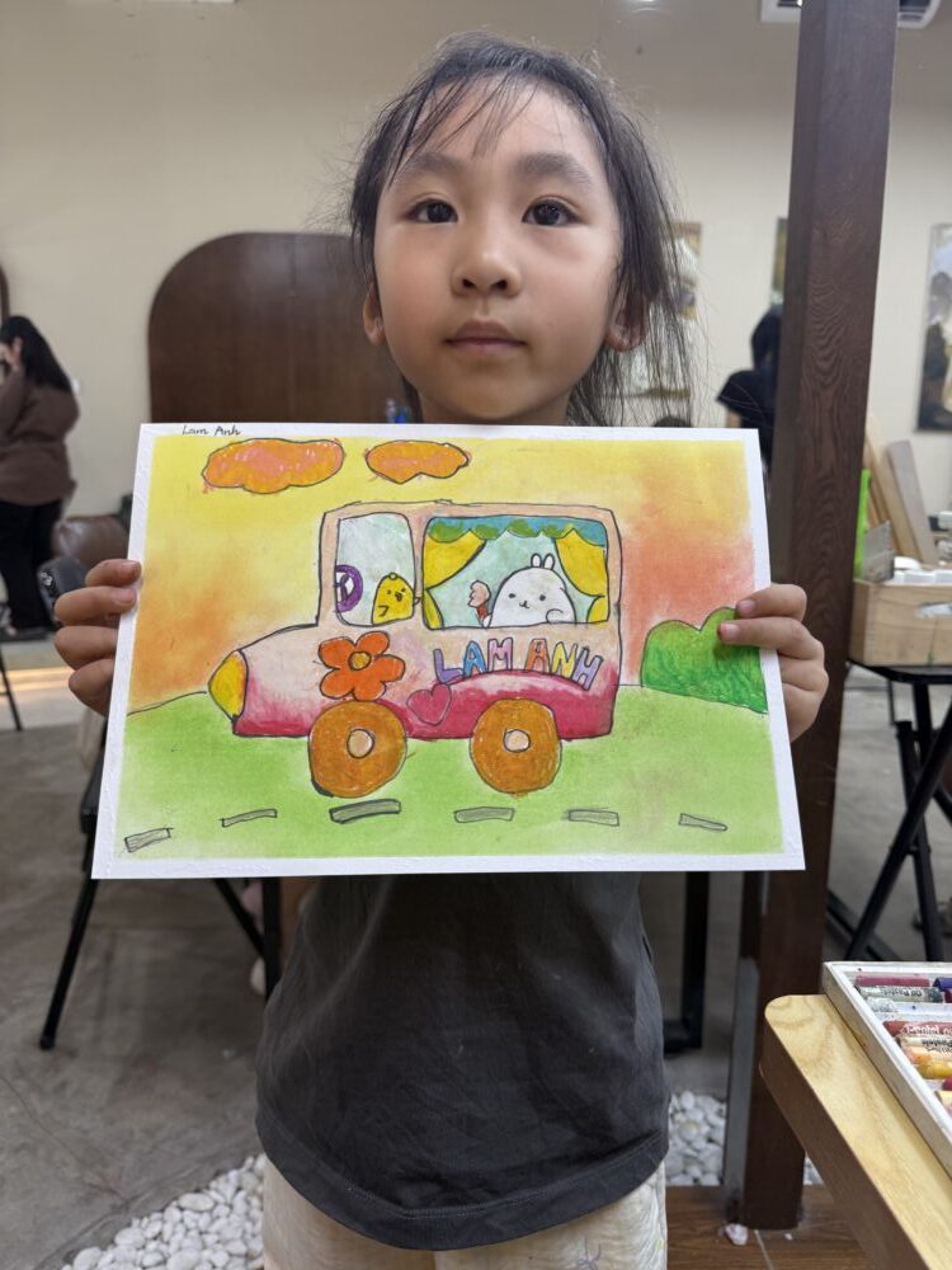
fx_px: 880
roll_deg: -1.0
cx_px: 476
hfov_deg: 56.8
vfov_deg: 71.6
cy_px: 635
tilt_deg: -8.8
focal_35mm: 24
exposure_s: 1/100
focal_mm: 6.76
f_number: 1.78
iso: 80
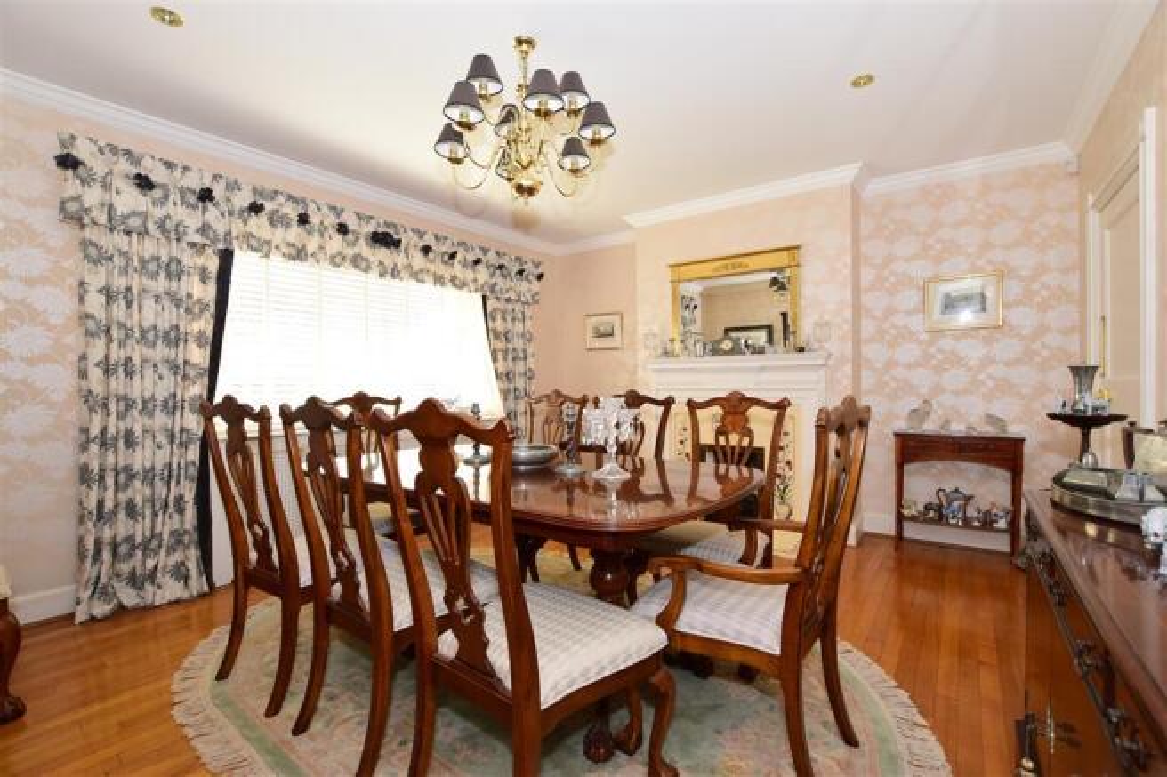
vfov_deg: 77.3
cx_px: 584
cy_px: 388
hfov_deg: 100.4
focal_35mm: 15
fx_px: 486
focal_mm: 10
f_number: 6.3
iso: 640
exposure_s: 1/100
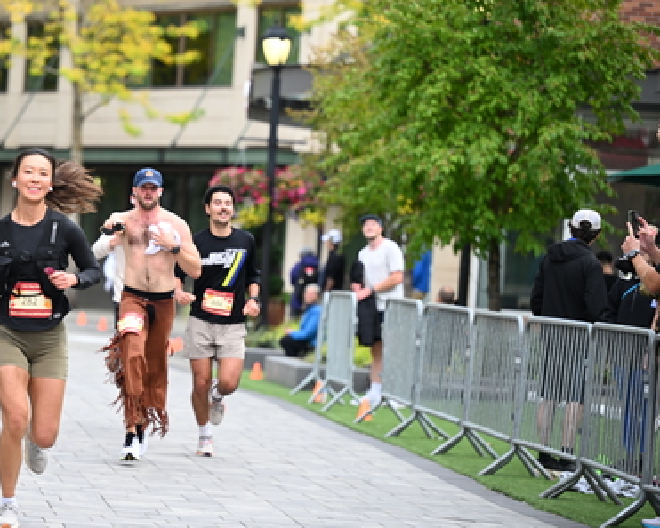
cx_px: 173
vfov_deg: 8.2
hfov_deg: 10.2
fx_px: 3673
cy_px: 266
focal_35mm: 188
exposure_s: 1/1600
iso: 640
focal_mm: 135
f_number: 2.8
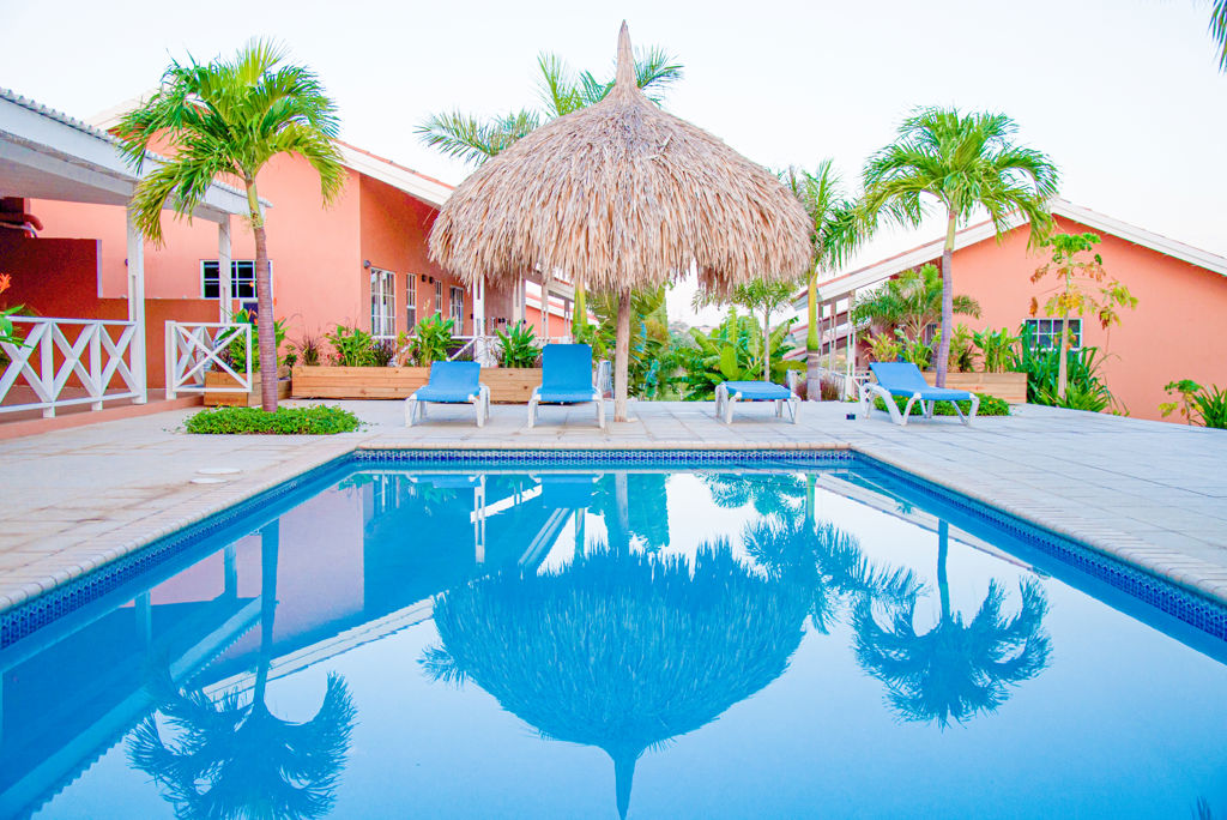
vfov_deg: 36.9
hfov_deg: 53.1
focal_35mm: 36
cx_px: 614
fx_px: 1228
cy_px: 410
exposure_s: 1/640
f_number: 3.8
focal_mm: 24
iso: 400
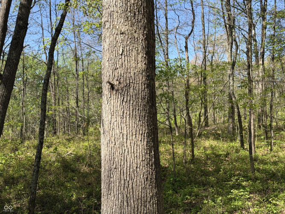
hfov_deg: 39.7
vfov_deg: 30.3
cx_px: 142
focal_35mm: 48
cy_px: 107
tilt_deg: +2.7
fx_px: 395
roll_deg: -0.1
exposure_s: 1/1931
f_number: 1.78
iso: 64
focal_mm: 6.76
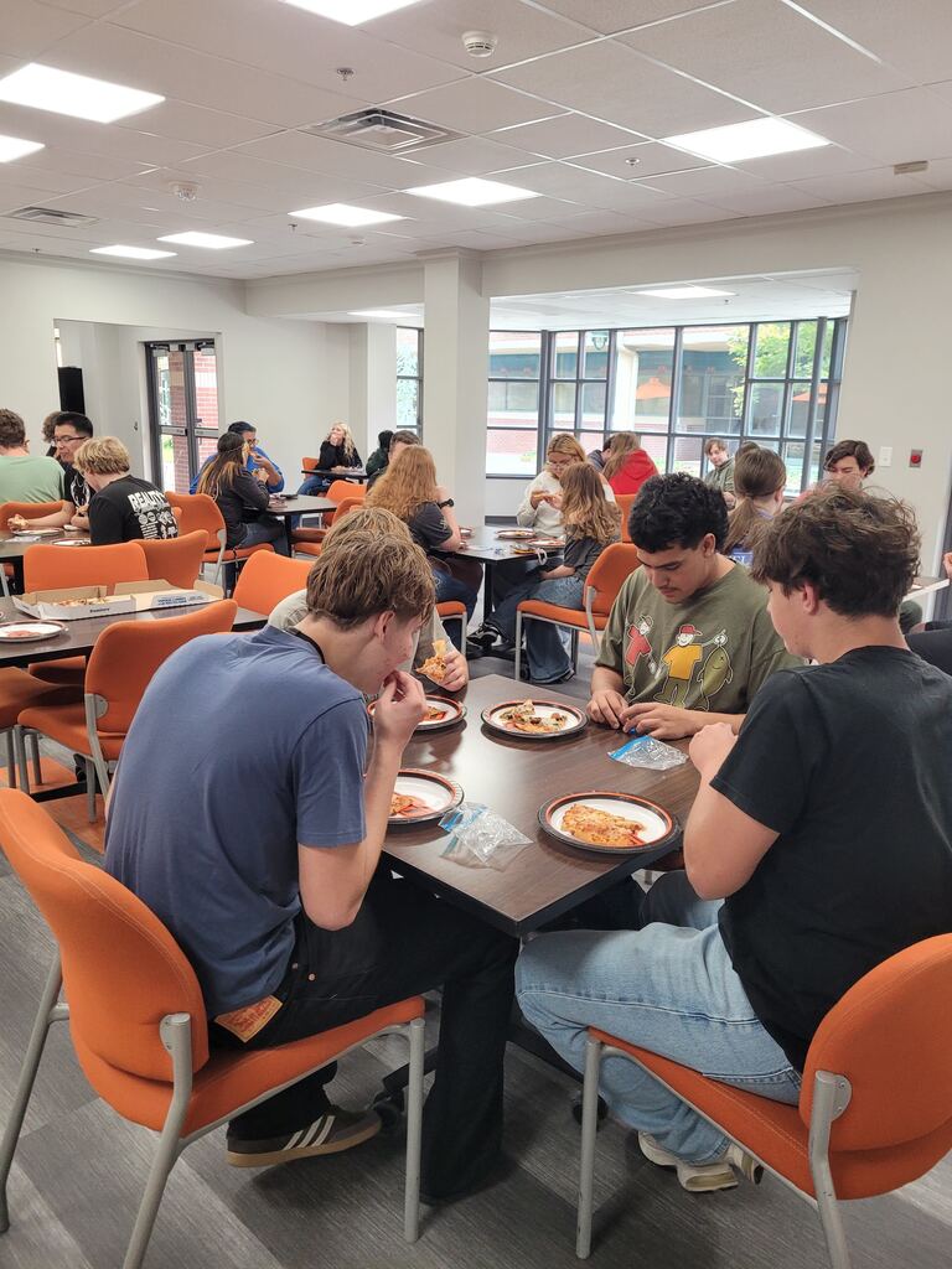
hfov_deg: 53.1
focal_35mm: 26
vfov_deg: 67.3
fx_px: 953
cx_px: 476
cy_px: 634
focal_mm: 5.4
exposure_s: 1/120
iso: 200
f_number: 1.8
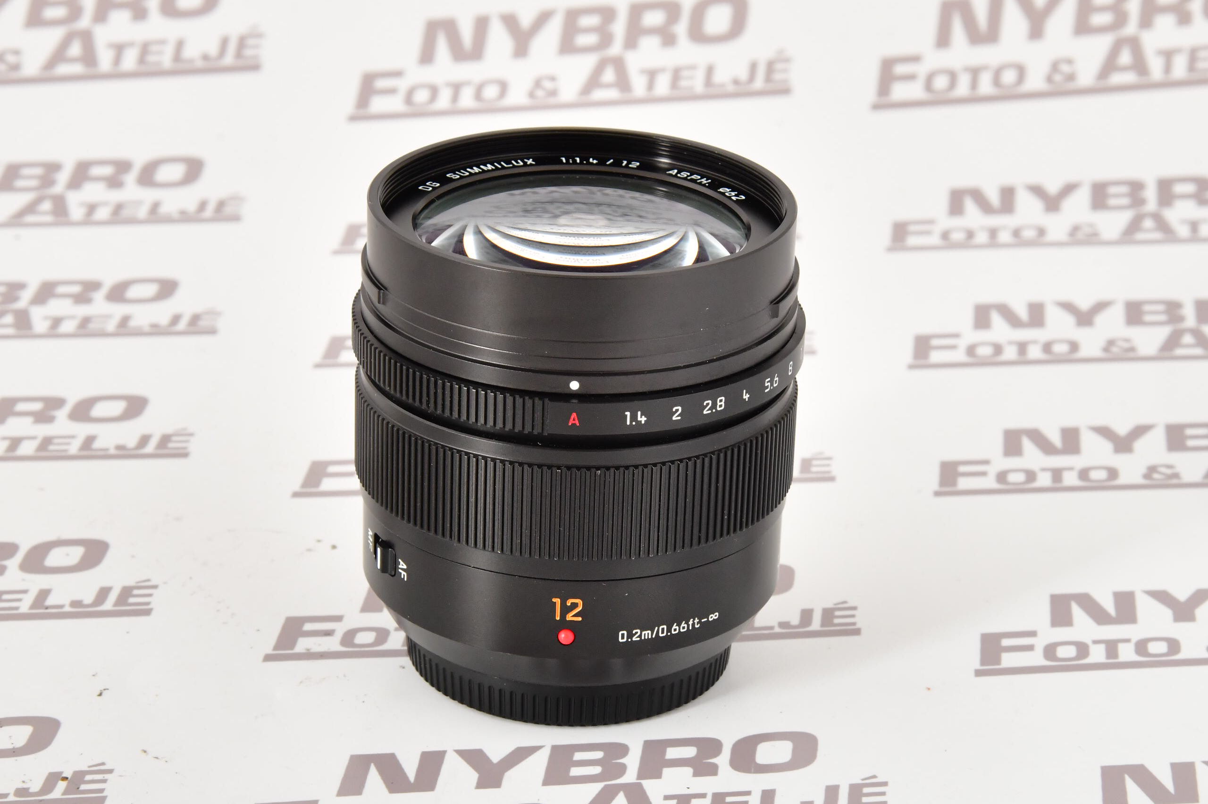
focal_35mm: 66
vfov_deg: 20.6
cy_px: 402
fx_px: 2213
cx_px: 604
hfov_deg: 30.5
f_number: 13
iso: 1600
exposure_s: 1/250
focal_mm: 66
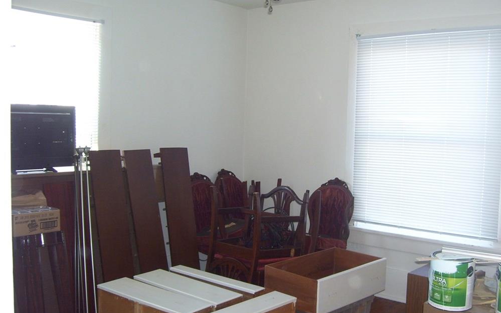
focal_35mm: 39
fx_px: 533
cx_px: 252
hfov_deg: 50.4
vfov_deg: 32.8
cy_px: 152
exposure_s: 1/60
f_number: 2.7
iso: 160
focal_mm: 6
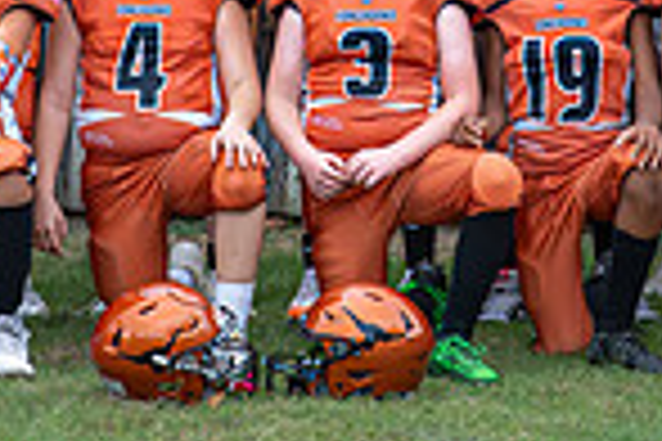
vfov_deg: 6.0
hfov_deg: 9.0
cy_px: -150
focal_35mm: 228
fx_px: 4192
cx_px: 328
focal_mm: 50
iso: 5000
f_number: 4
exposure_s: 1/800
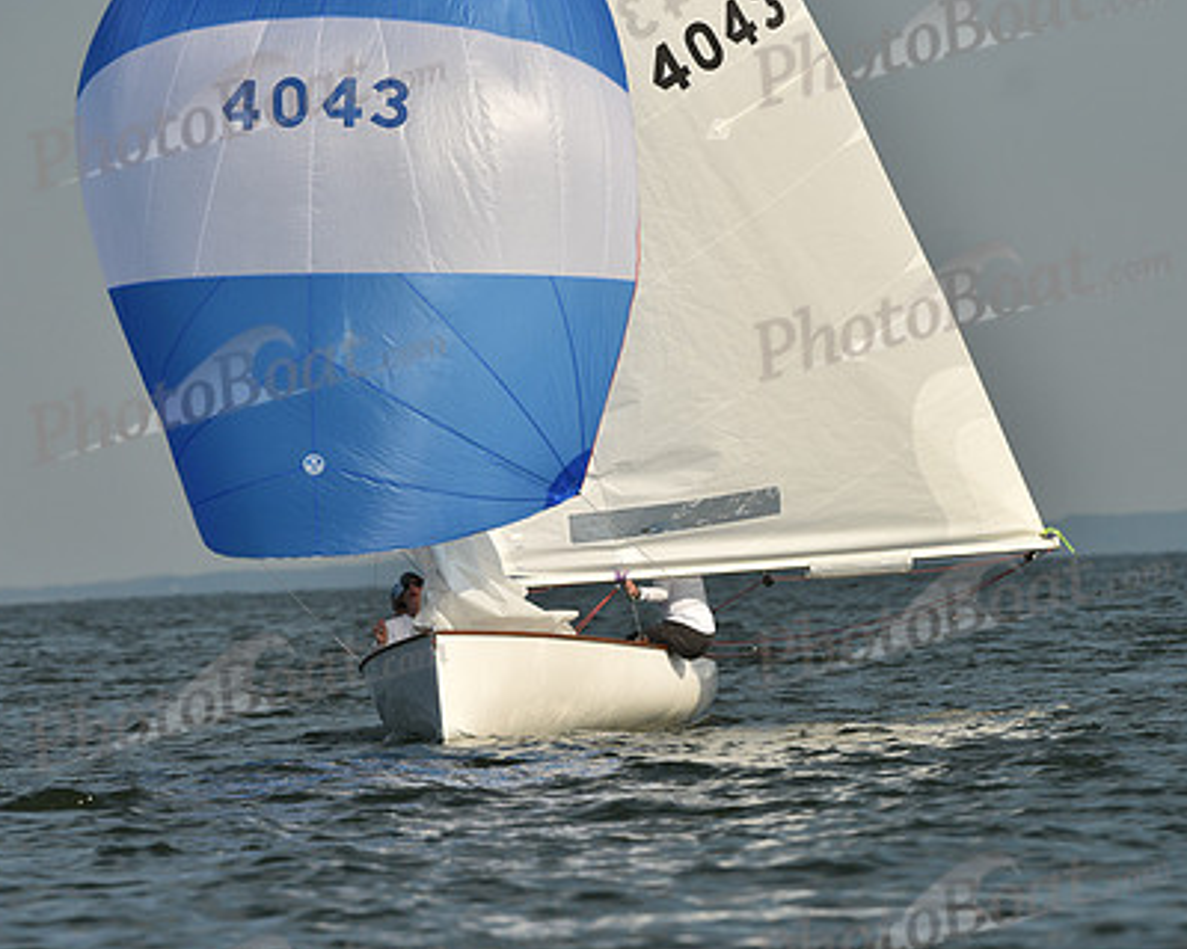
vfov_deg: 2.8
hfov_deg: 3.6
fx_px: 19146
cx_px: 602
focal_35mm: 545
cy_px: 500
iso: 250
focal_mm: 400
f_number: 8
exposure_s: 1/1600
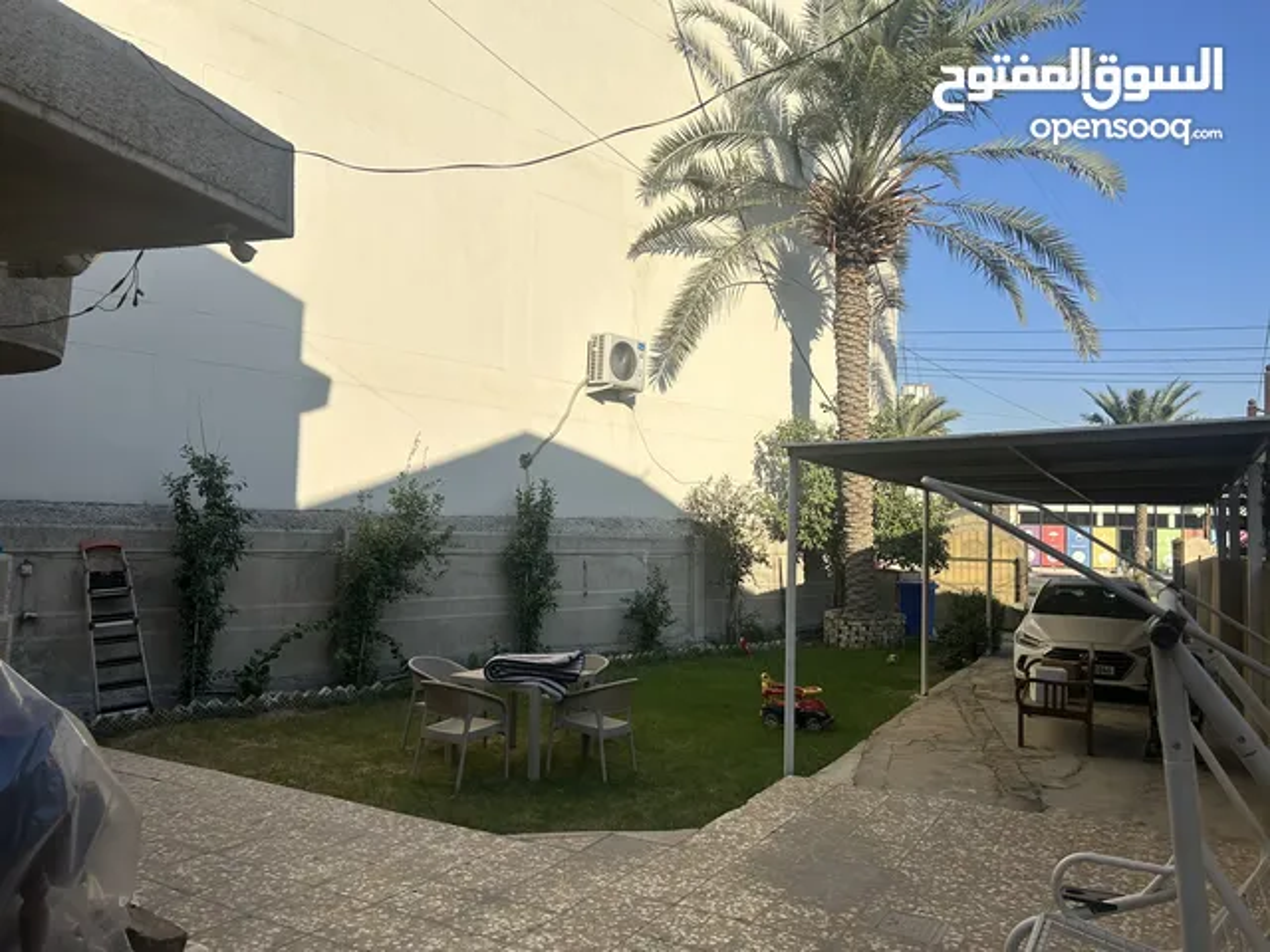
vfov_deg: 53.1
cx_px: 635
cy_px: 476
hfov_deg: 67.3
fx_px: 954
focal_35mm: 26
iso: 50
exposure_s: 1/5882
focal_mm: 5.7
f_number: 1.5
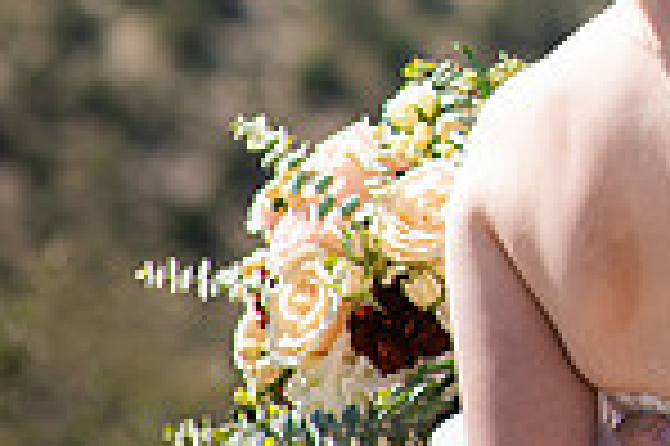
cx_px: 1228
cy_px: -351
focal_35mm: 330
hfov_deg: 6.1
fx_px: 6135
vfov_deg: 4.1
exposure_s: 1/800
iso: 100
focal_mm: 85
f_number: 3.2
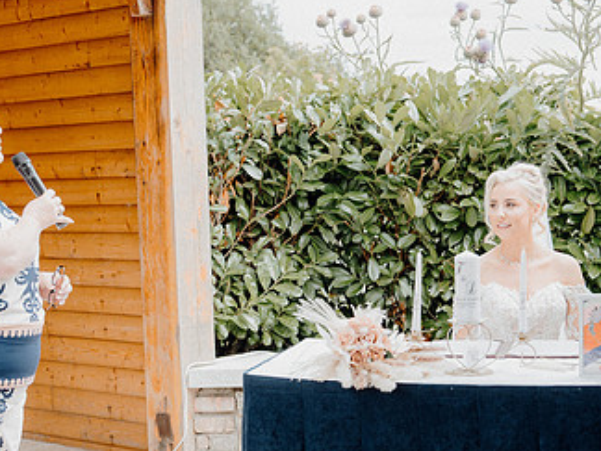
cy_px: 303
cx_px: 306
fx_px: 1285
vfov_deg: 19.8
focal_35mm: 74
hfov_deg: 26.3
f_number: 3.5
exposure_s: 1/200
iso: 125
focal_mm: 43
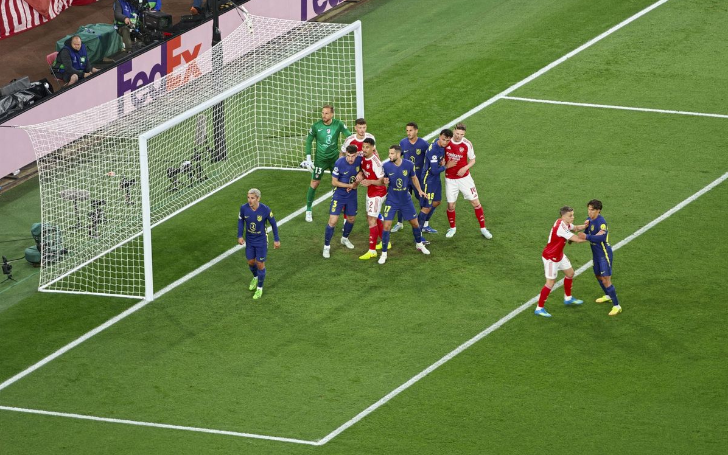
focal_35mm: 319
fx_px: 6330
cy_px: 189
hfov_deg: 6.6
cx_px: 364
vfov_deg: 4.1
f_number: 2.2
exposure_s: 1/100
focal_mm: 20.1
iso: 400
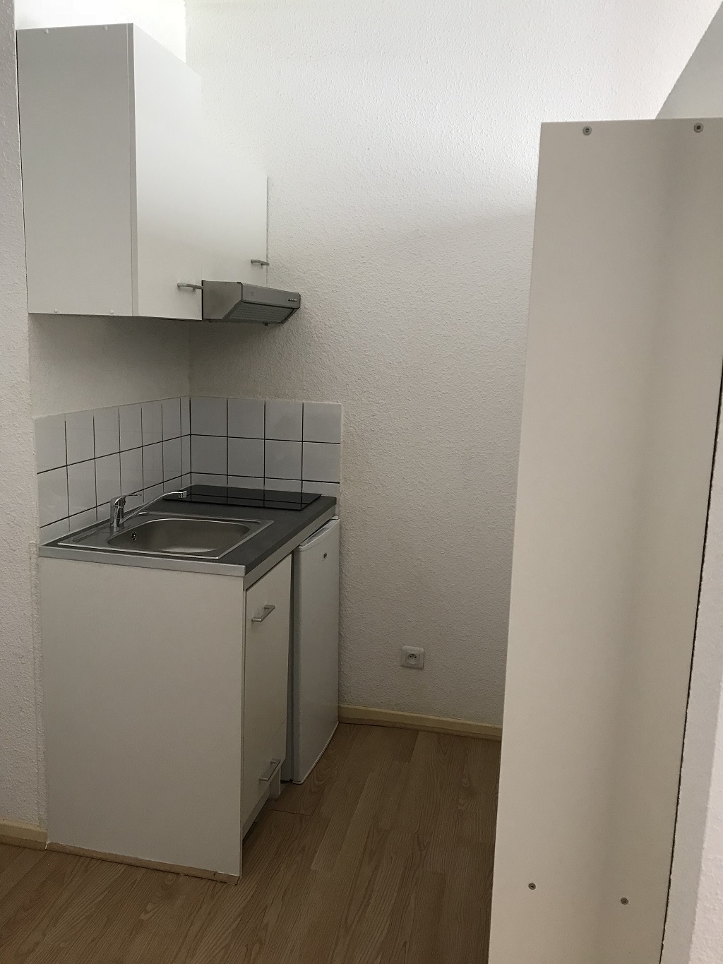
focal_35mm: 28
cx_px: 362
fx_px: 780
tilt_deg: -8.8
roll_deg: -2.2
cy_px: 482
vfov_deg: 63.4
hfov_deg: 49.8
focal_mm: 3.99
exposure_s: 1/33
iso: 40
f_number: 1.8
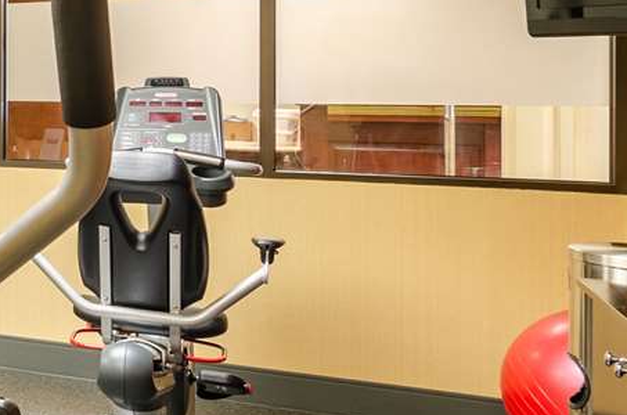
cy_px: 167
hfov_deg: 24.3
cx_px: -406
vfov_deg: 24.6
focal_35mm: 55
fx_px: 950
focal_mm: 11
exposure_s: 1/13
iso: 200
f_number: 7.1
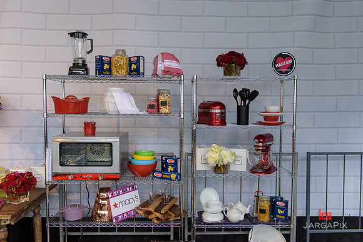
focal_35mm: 29
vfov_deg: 45.0
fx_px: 292
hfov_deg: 63.6
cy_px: 121
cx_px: 182
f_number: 4
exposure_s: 1/800
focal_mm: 29
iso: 400
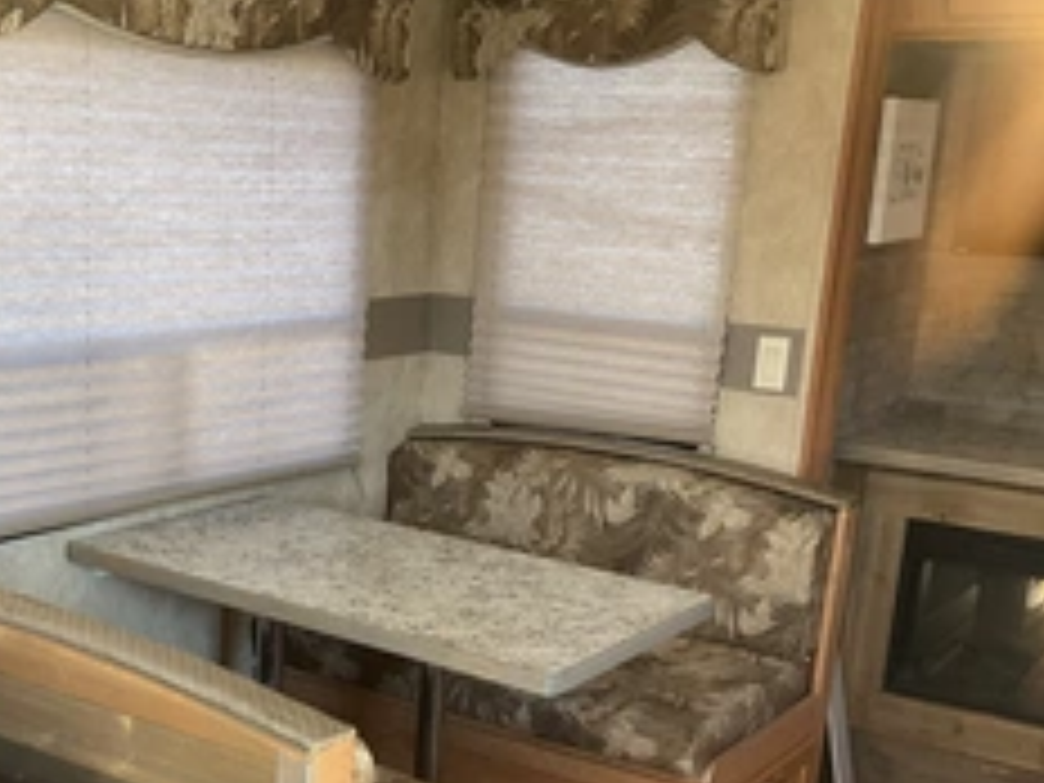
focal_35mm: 50
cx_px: 364
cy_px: 652
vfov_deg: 28.3
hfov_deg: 37.8
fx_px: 1508
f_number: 1.8
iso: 64
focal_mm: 3
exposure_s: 1/119
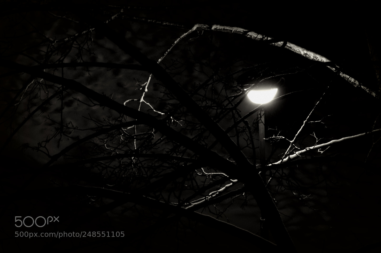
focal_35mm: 450
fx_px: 4757
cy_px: 126
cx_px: 190
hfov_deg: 4.6
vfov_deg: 3.0
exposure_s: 1
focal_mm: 300
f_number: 11
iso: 400
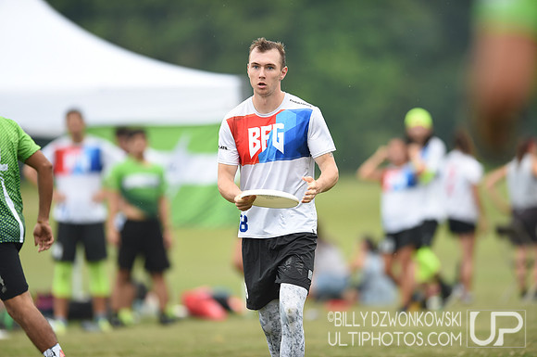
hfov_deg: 5.2
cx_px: 268
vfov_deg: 3.4
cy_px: 178
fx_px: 5958
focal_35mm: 400
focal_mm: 400
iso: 400
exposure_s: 1/1600
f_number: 2.8
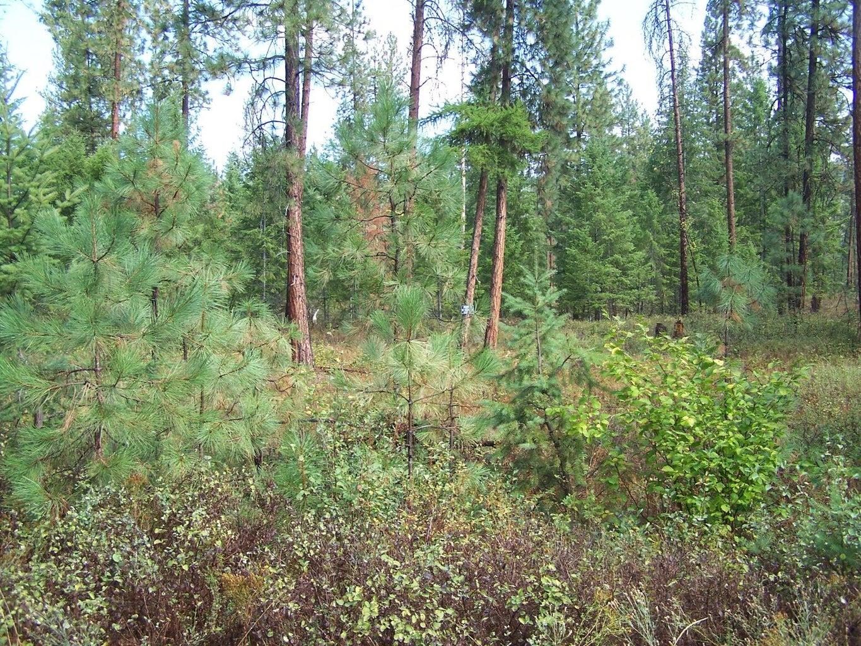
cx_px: 430
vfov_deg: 37.7
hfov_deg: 49.0
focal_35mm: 38
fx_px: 945
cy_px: 323
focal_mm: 6.3
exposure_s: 1/250
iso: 80
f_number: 2.8
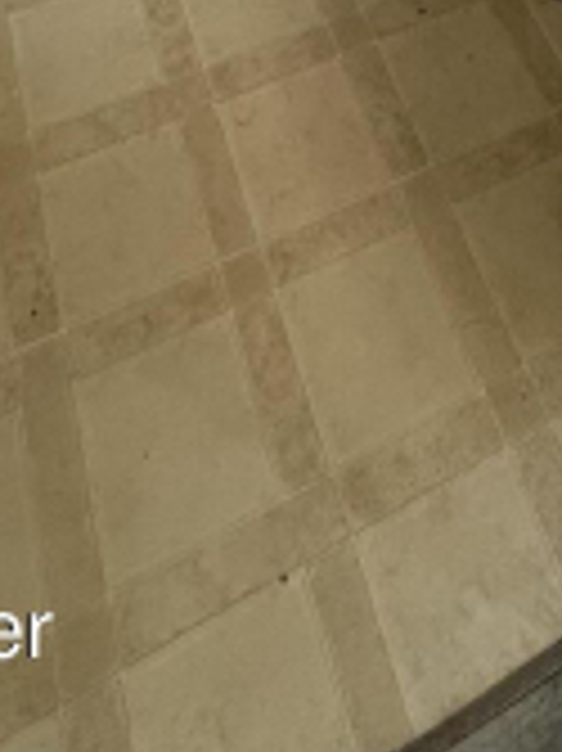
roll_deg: -5.2
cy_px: -736
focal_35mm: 56
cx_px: 387
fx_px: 1214
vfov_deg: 19.6
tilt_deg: -19.2
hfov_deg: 25.9
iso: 200
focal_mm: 2.22
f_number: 2.2
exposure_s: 1/120
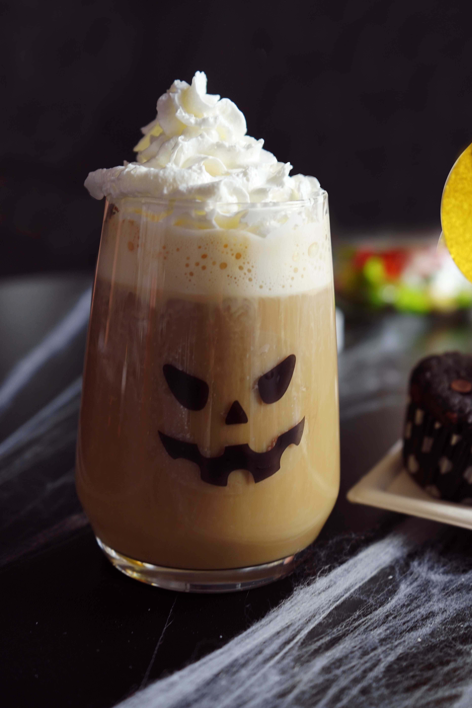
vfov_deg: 44.5
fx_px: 865
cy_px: 331
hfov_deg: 30.5
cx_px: 229
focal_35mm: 44
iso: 500
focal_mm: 41
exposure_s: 1/100
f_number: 4.5
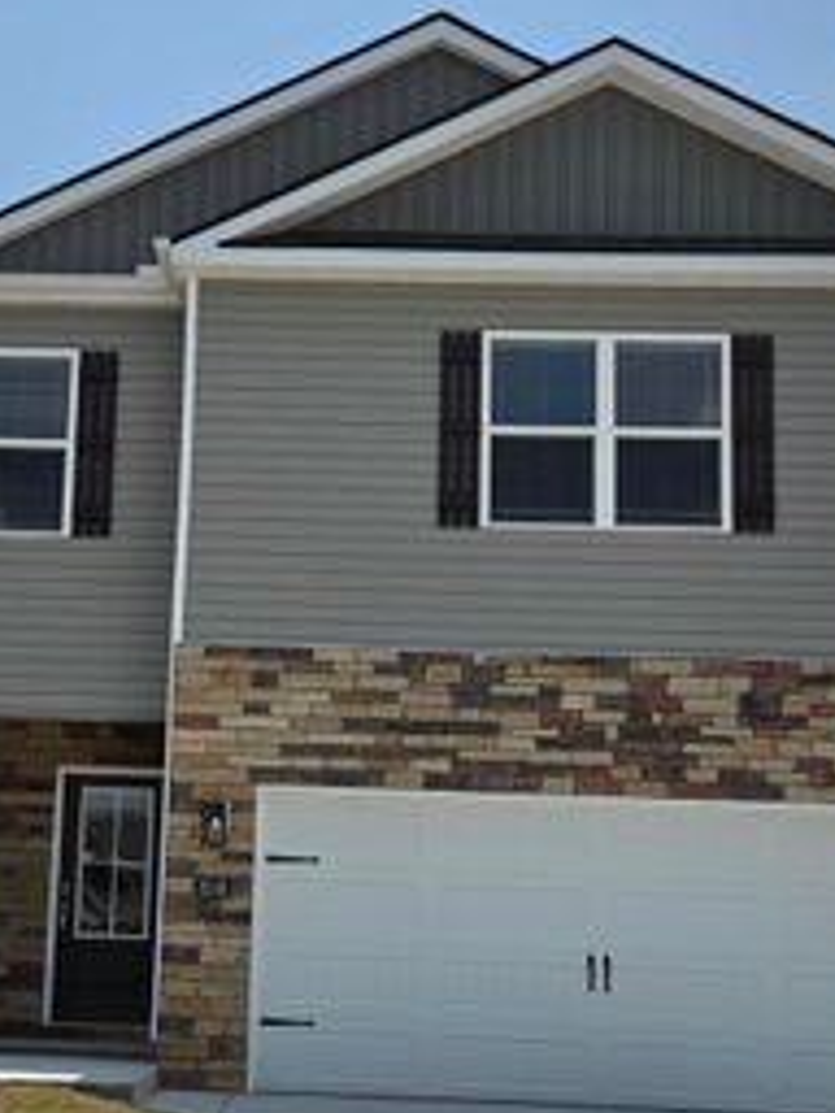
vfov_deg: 32.1
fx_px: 1930
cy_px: 637
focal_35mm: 60
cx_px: 244
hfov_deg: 24.2
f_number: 1.8
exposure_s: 1/7887
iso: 64
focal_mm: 5.4
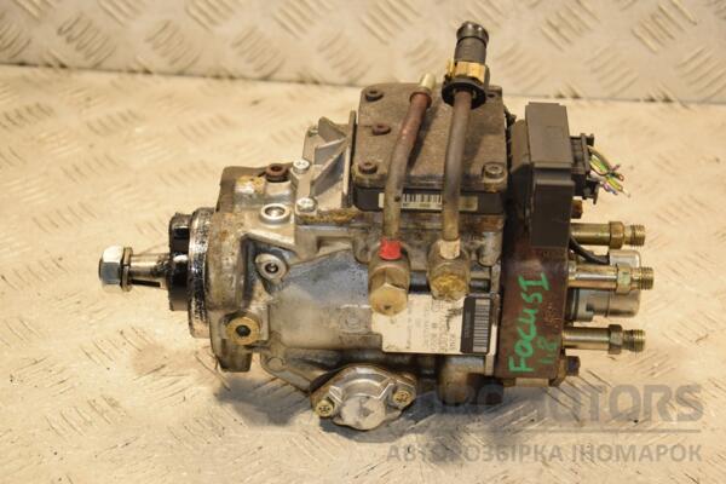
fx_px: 1573
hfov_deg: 26.0
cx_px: 363
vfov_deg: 17.5
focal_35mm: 78
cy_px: 242
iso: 800
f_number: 5
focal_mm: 52
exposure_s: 1/160
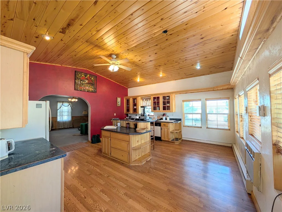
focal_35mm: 12
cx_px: 141
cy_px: 106
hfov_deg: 110.5
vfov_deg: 94.6
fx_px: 98
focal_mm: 2.02
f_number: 1.7
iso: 70
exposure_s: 1/158
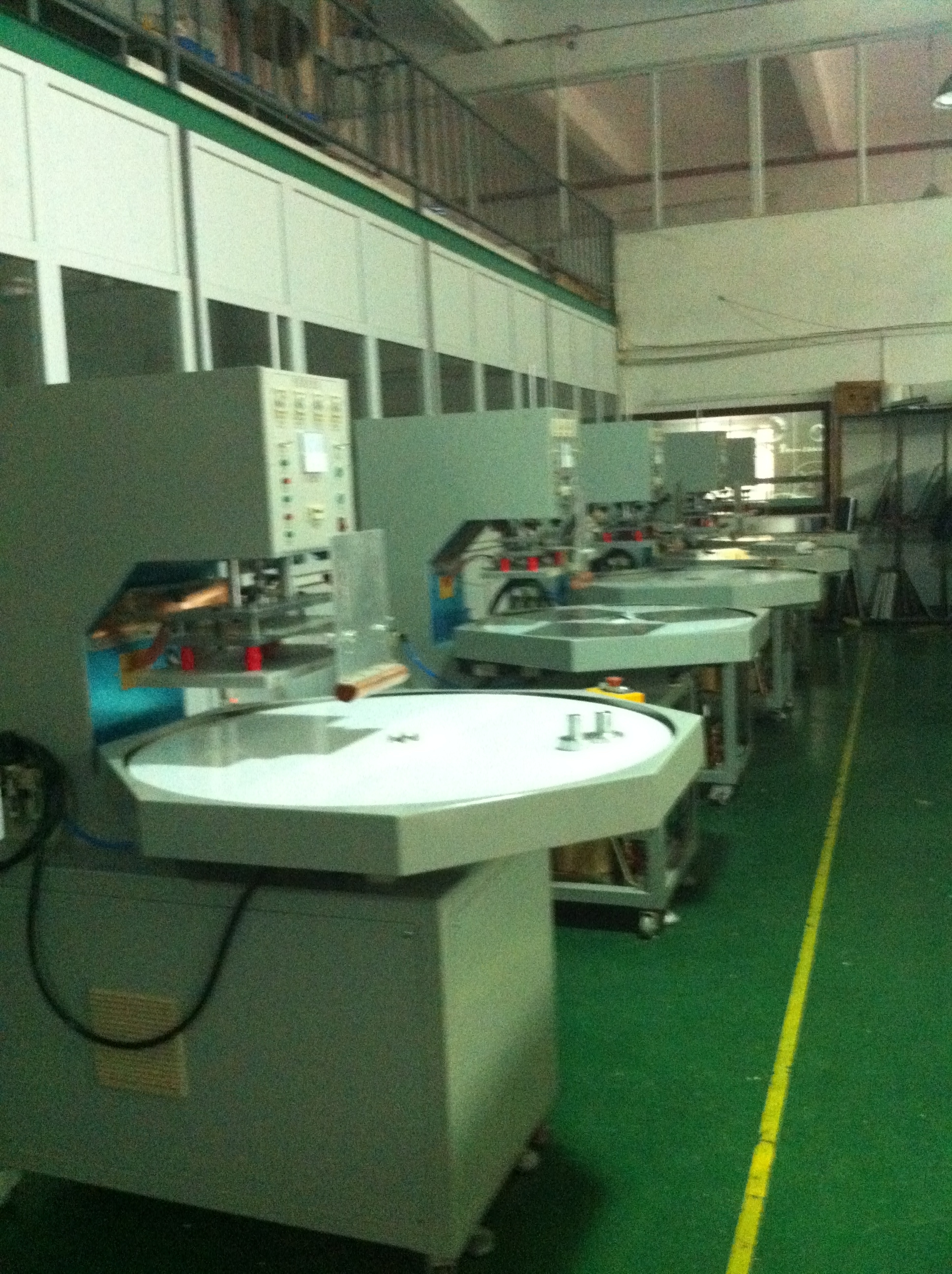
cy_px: 637
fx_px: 1287
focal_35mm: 35
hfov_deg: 40.6
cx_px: 476
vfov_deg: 52.7
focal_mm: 3.85
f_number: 2.8
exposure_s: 1/15
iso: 1000
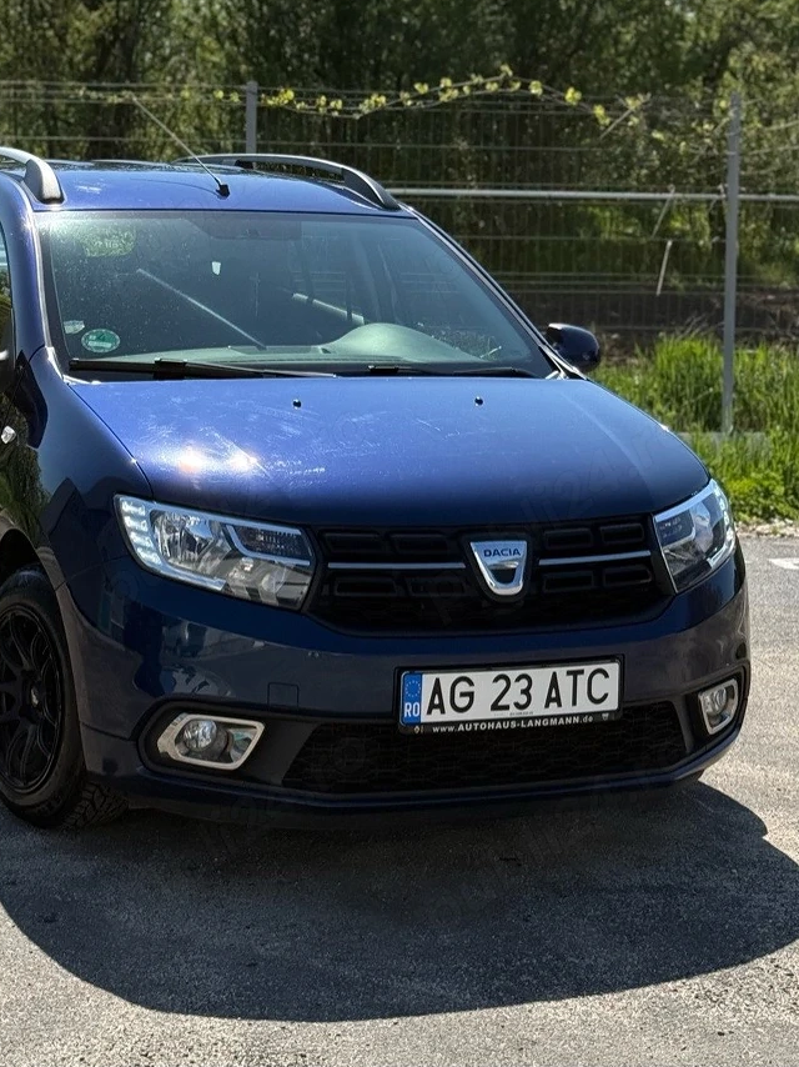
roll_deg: -1.1
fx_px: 2309
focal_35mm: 75
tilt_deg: -3.1
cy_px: 235
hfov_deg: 19.6
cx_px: 316
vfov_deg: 25.6
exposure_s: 1/6536
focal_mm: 6.76
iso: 64
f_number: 1.78
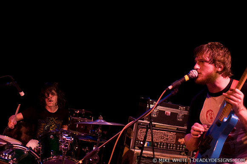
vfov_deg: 29.8
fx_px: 308
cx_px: 124
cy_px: 82
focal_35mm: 45
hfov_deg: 43.7
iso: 1000
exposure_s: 1/200
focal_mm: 30
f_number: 1.8
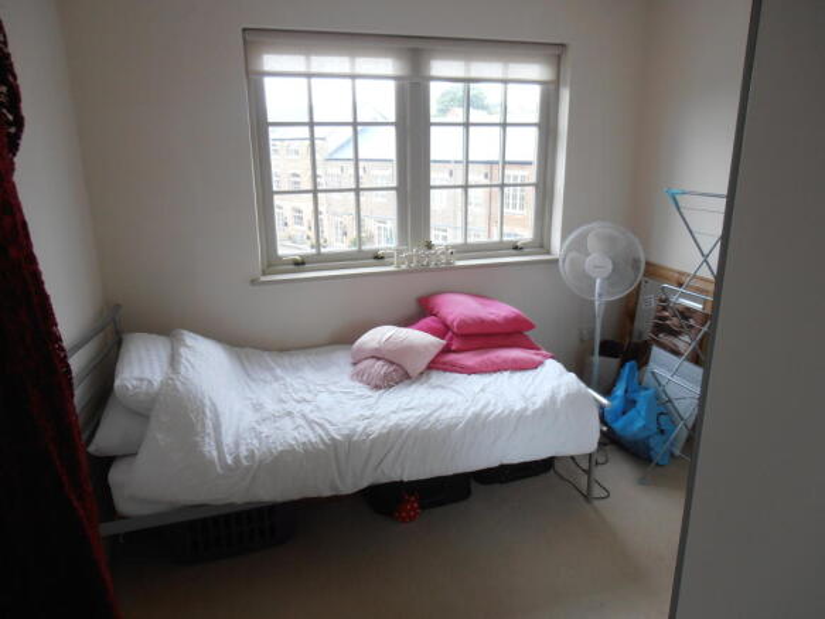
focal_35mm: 24
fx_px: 572
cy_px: 310
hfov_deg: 71.6
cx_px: 412
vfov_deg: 56.8
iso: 80
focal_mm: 4.2
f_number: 3
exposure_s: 1/40
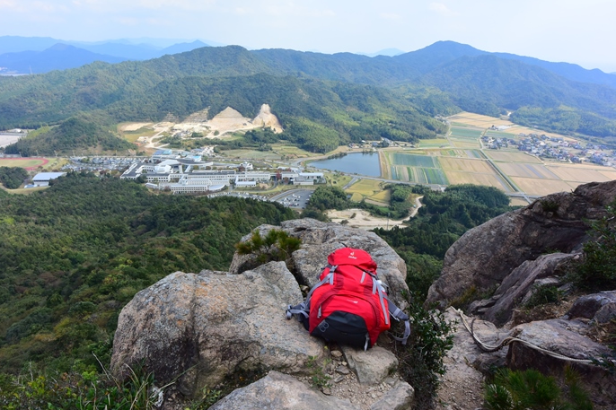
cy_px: 191
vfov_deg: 59.4
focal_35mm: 21
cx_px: 294
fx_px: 359
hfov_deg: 81.2
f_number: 6.3
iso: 160
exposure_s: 1/250
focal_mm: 6.7
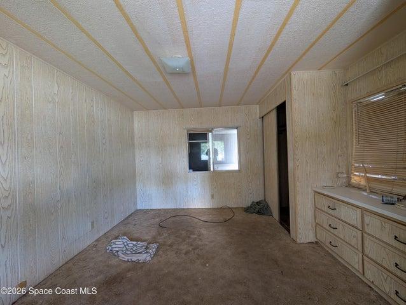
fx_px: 141
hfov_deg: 110.5
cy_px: 152
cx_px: 203
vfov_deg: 94.6
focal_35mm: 12
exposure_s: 1/7.05
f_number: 1.7
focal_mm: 2.02
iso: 83
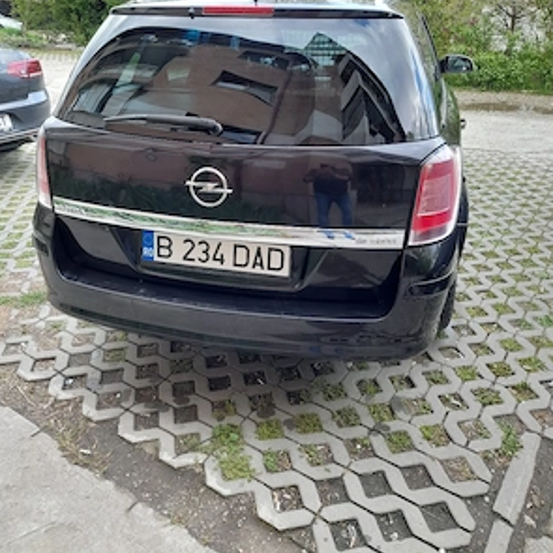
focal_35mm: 30
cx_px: 274
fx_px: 542
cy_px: 208
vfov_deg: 53.5
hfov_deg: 54.0
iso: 40
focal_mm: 4.6
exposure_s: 1/50
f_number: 2
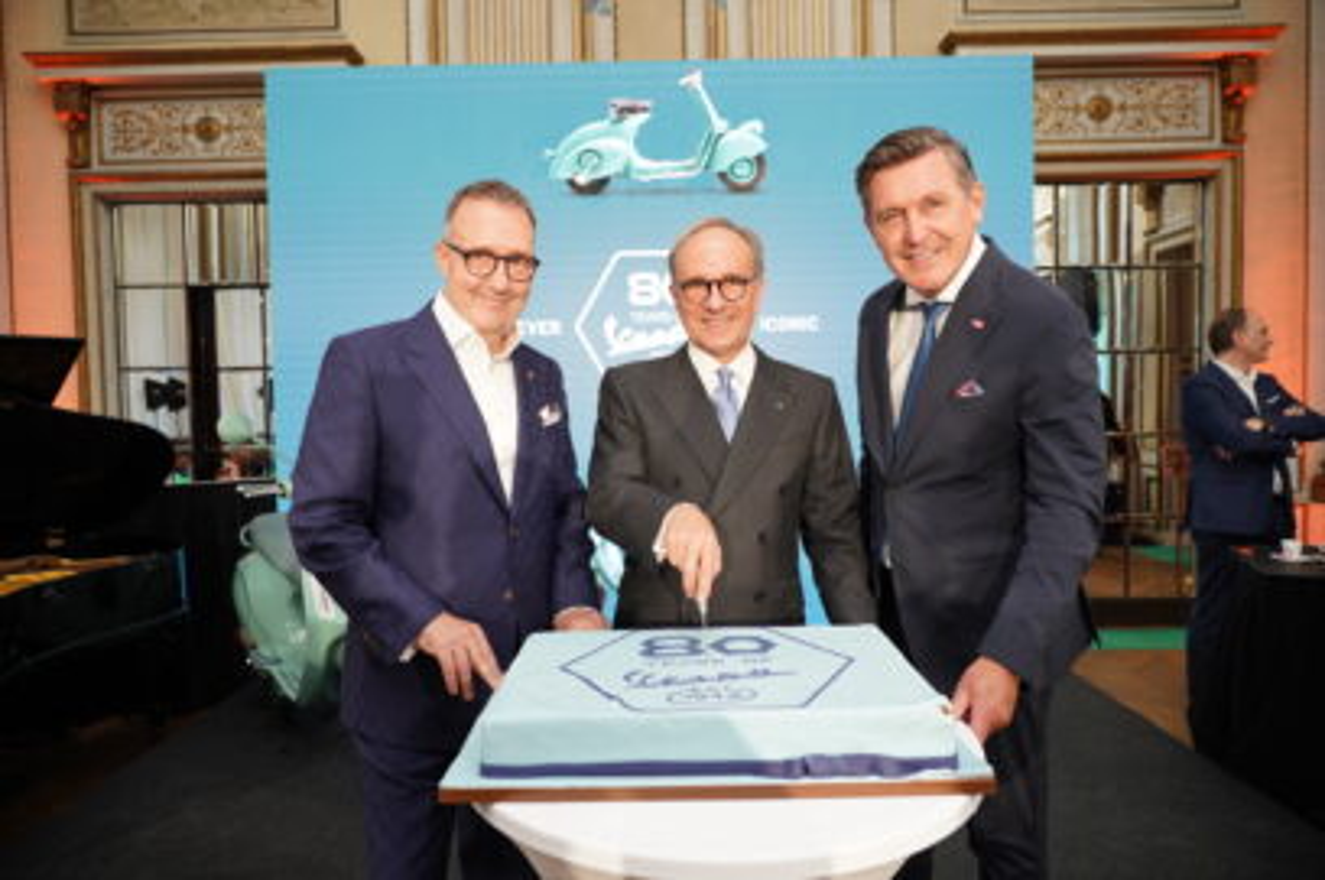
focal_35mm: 24
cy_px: 440
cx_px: 662
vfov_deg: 53.0
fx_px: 882
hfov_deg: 73.8
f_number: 4
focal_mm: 24
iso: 1600
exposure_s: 1/125
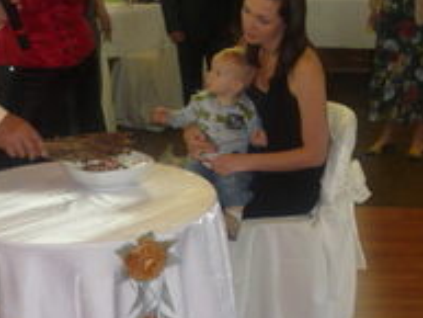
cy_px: 138
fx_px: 942
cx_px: 237
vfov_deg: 19.2
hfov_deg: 25.3
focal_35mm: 77
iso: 125
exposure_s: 1/30
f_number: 2.8
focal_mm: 5.5
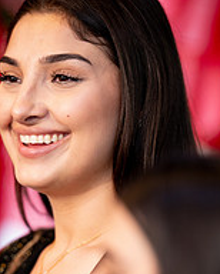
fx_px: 2682
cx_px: 53
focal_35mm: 330
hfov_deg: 4.7
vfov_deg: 5.8
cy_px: 227
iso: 1250
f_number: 2
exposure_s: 1/200
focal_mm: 150
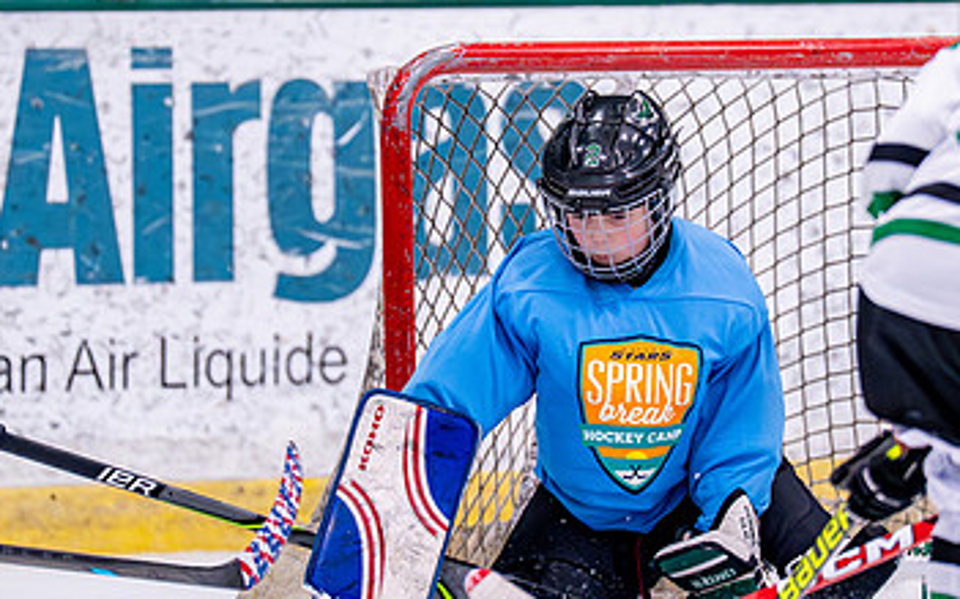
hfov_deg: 3.7
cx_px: 576
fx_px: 14697
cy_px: 312
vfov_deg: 2.3
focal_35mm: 562
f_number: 2.8
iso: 2500
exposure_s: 1/1250
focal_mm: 200
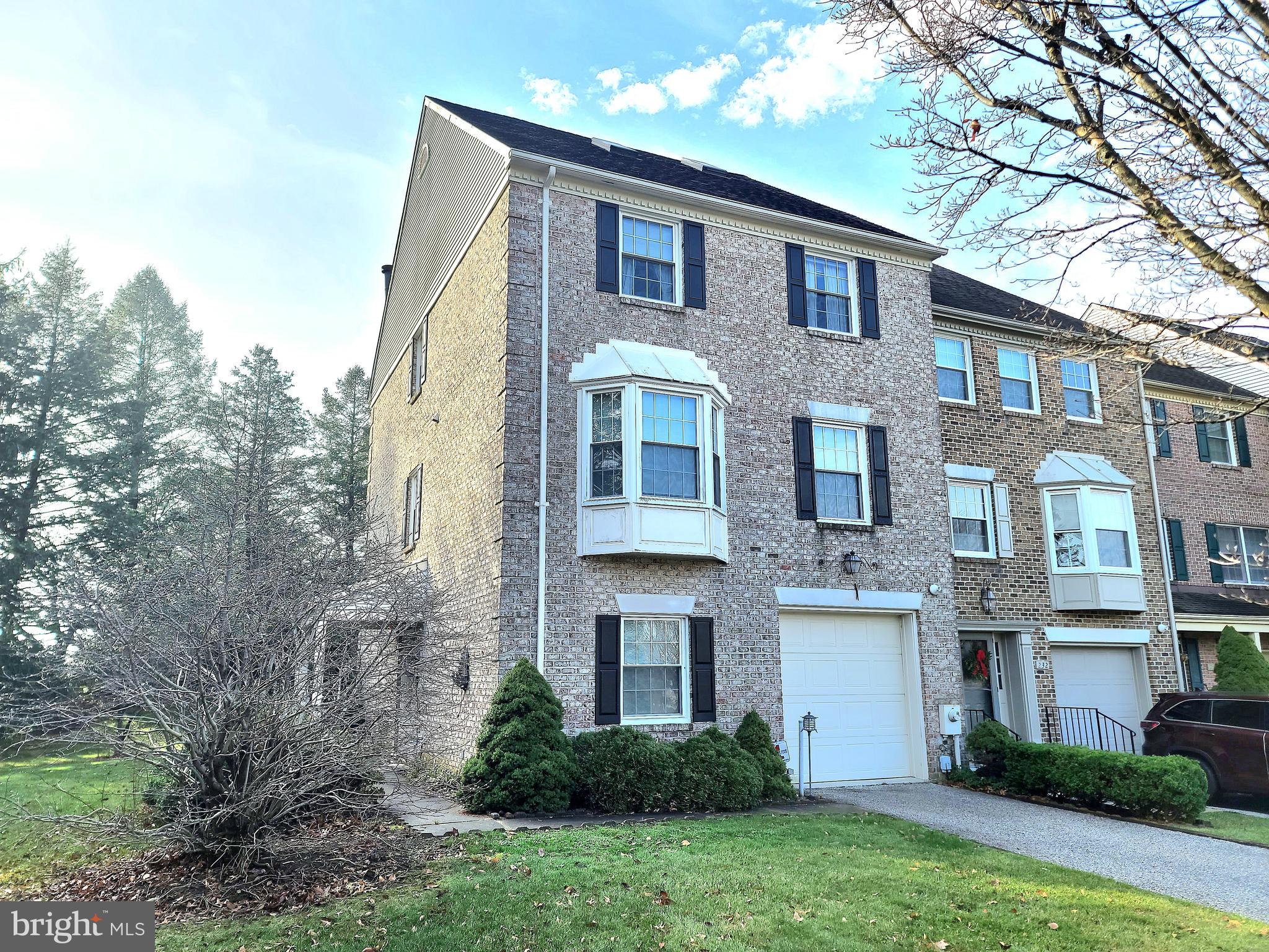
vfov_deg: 54.9
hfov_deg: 69.4
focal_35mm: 25
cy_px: 476
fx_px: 916
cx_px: 634
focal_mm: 7
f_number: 1.8
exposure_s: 1/417
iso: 16
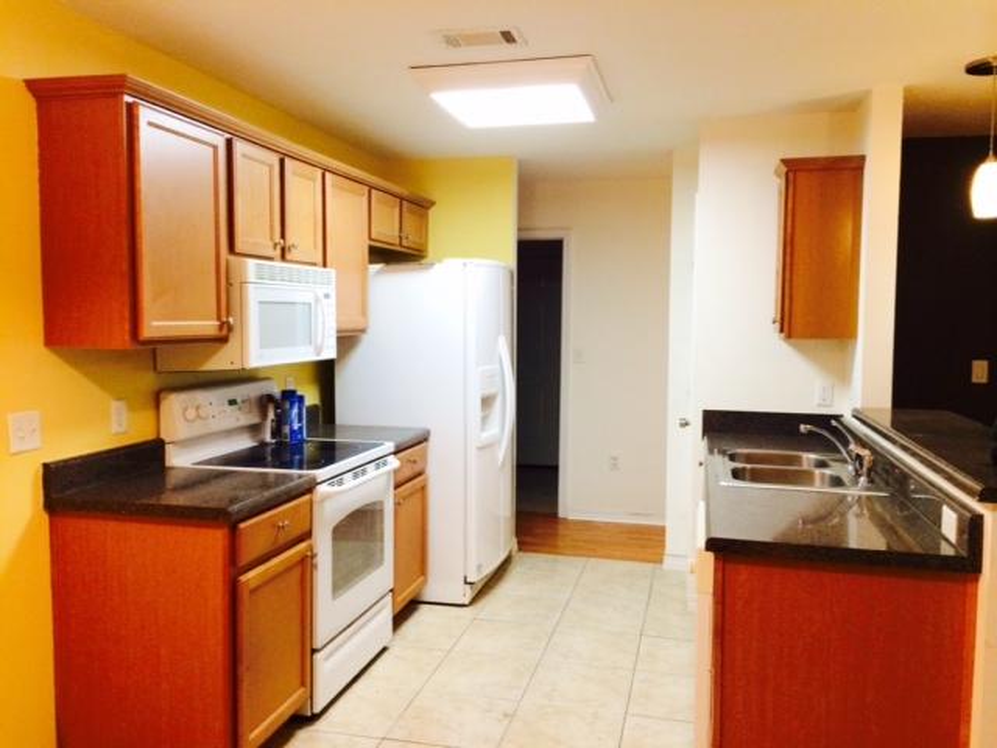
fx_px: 864
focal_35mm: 30
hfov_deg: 60.0
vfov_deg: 46.8
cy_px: 374
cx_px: 498
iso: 200
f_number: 2.2
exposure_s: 1/30
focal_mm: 4.12
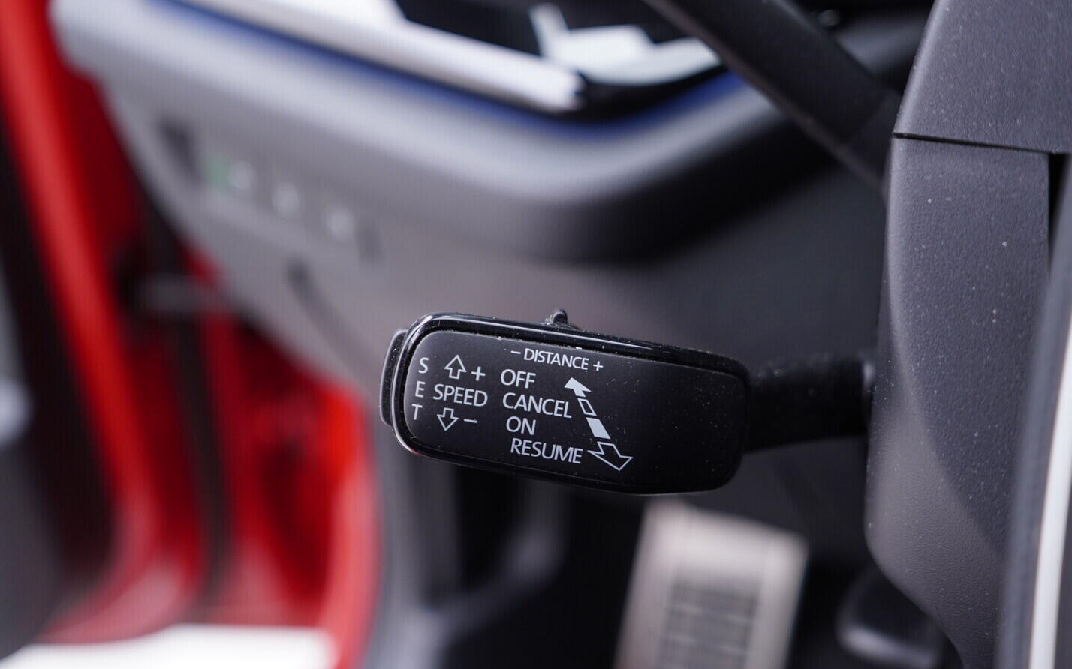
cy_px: 344
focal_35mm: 37
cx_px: 540
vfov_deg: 34.4
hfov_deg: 52.8
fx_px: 1081
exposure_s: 1/40
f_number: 2.8
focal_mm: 24
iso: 320
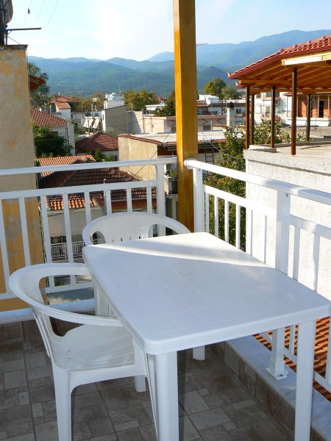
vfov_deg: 51.4
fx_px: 459
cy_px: 220
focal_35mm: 36
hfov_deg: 39.7
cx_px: 166
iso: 80
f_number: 5.6
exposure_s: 1/500
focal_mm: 6
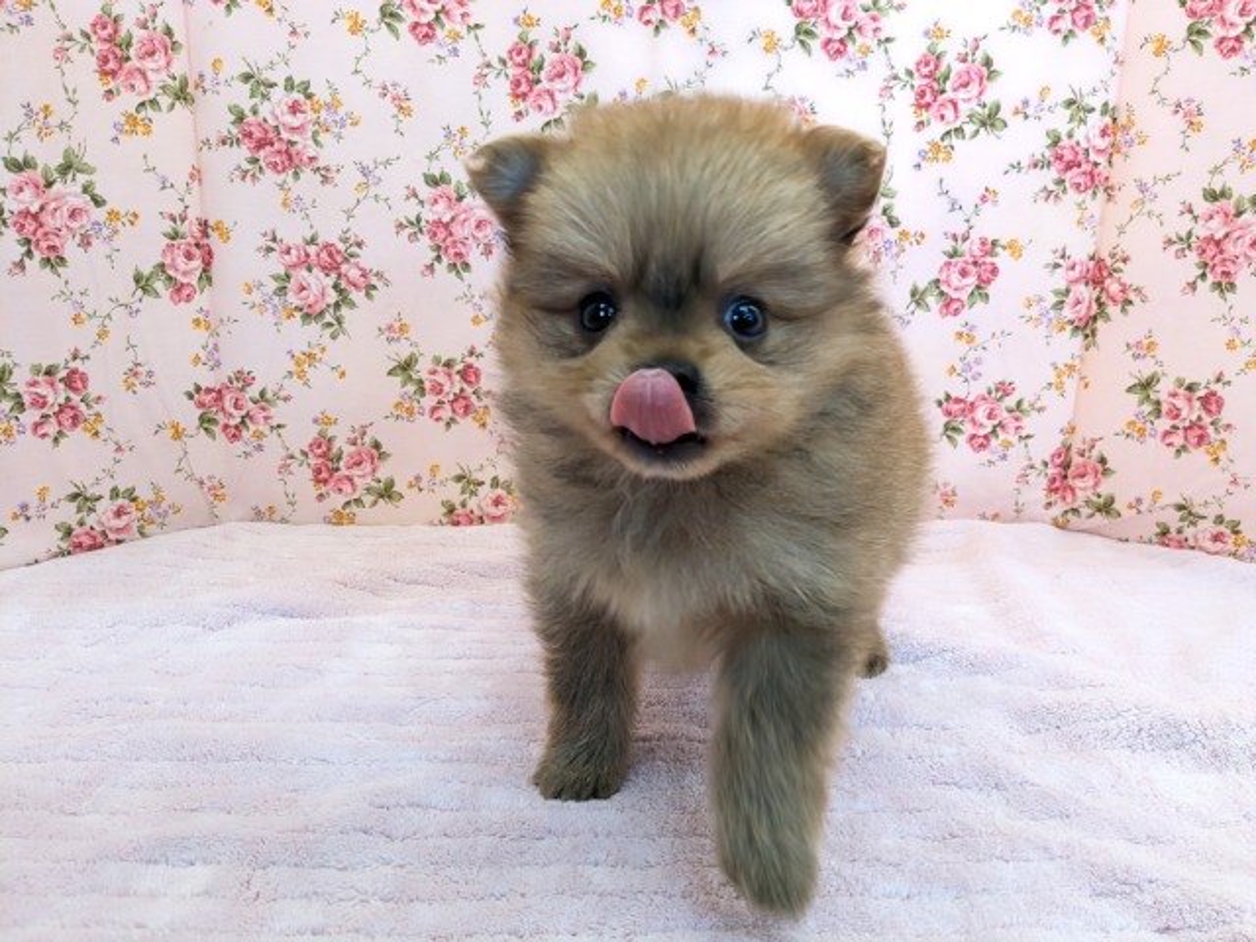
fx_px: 980
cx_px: 628
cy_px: 471
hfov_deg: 65.3
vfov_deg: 51.4
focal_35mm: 27
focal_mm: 4.38
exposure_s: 1/99.9
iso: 136
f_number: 1.73
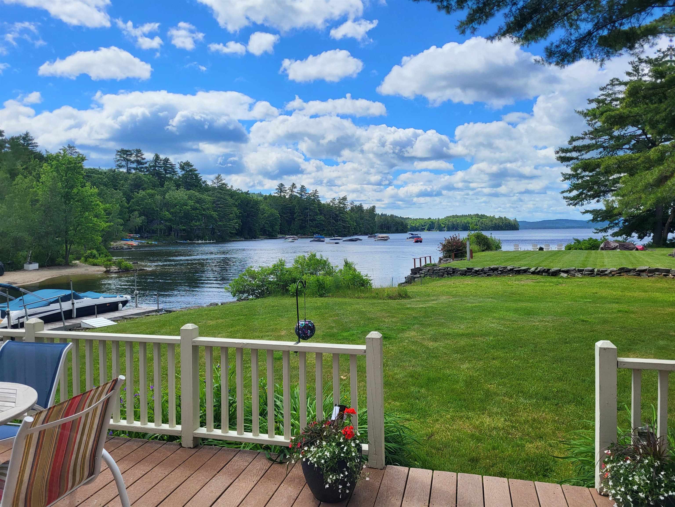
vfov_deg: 53.1
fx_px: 507
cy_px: 254
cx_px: 338
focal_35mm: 26
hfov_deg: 67.3
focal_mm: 5.4
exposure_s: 1/2977
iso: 40
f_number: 1.8
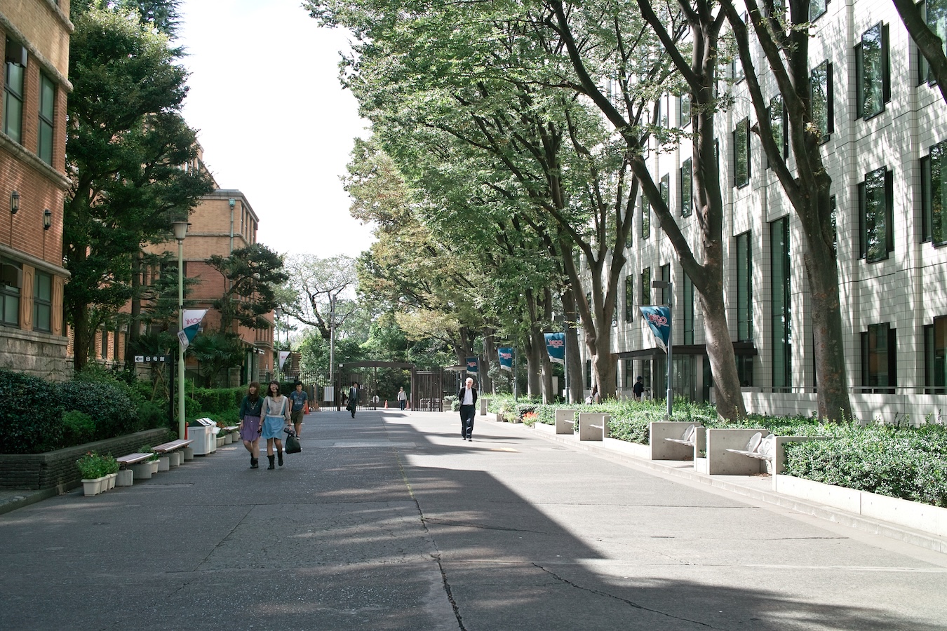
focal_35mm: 41
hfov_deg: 47.4
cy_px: 316
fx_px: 1078
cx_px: 474
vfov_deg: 32.6
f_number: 5
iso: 100
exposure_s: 1/160
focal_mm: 24.2
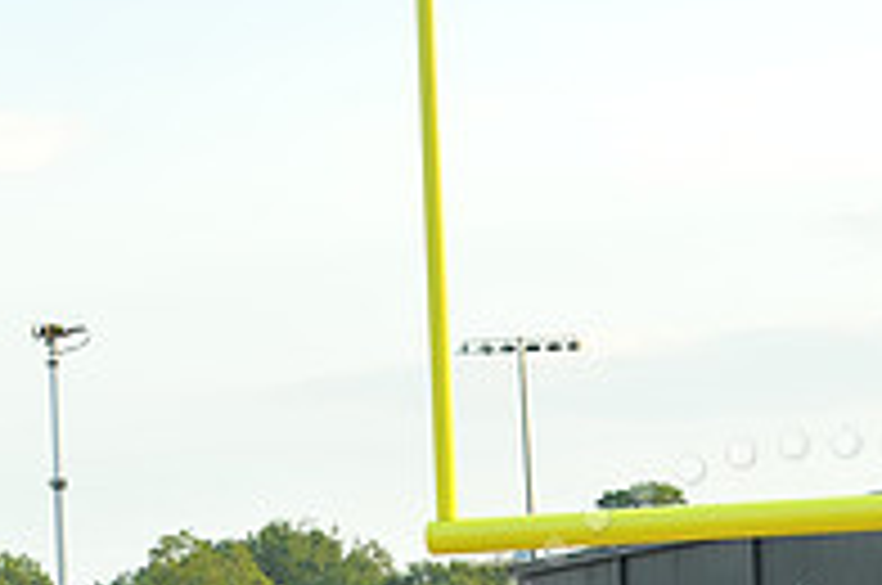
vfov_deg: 5.7
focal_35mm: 237
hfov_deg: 8.7
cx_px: 837
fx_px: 5797
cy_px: 855
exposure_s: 1/80
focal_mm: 80
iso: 250
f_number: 7.1
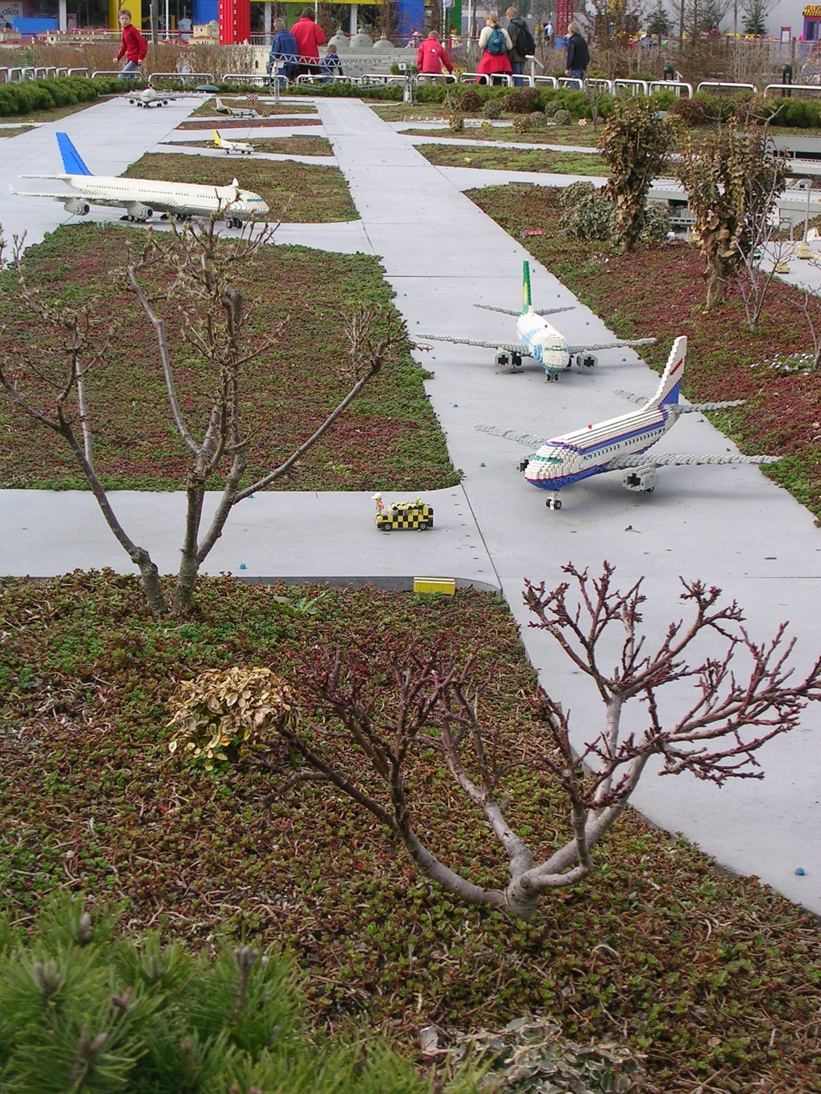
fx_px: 2277
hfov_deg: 20.4
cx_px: 410
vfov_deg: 27.0
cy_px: 547
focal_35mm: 72
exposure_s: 1/437
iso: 50
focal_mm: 10.9
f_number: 3.7
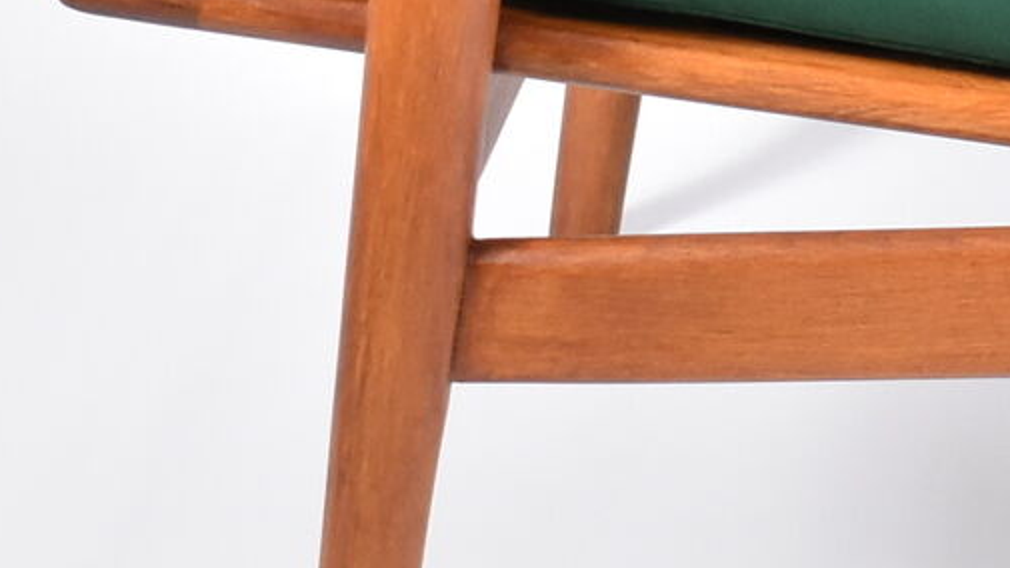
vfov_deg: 6.4
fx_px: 5008
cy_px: -333
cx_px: 1330
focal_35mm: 187
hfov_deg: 11.2
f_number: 4.2
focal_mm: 30
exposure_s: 1/125
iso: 1400
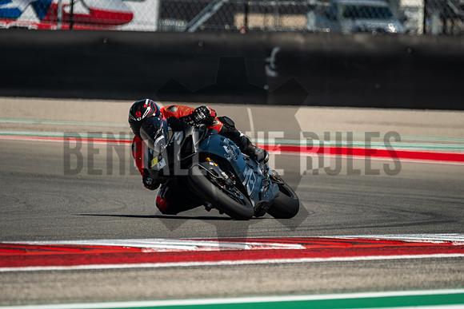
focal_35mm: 600
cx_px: 232
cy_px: 154
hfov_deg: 3.4
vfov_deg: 2.3
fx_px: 7735
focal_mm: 400
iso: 320
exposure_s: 1/1000
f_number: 5.6
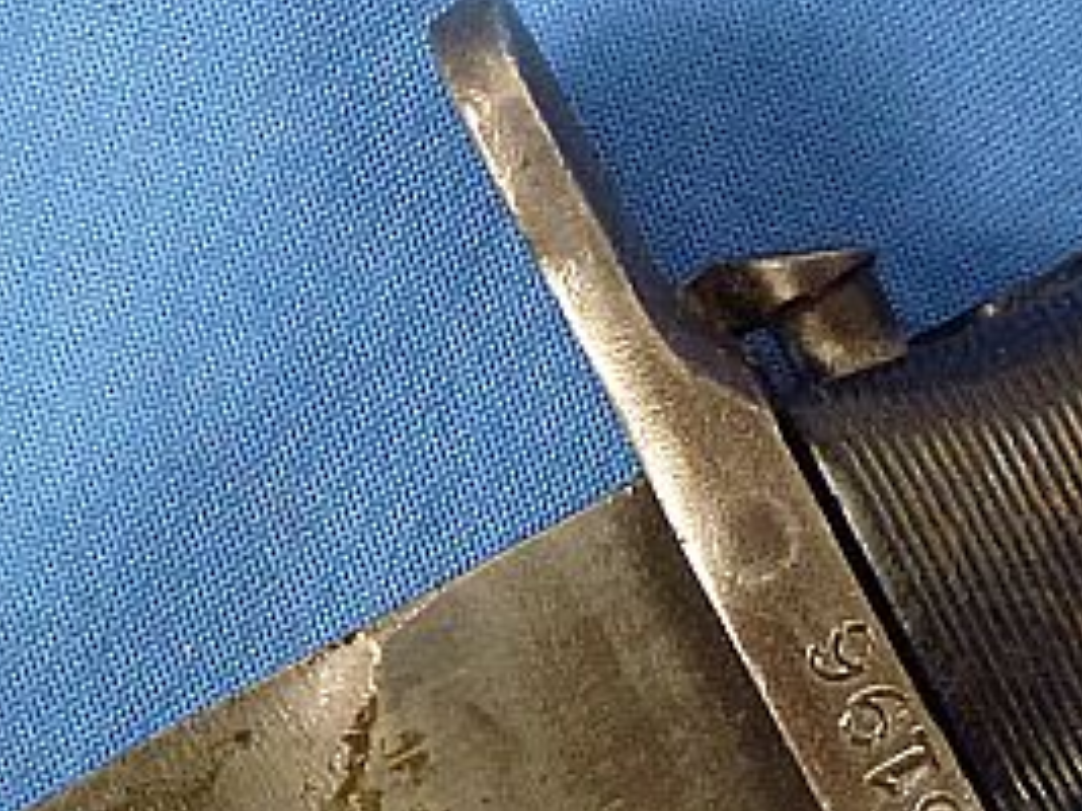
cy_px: 430
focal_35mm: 156
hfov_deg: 12.4
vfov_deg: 9.5
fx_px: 4874
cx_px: 1297
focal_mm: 9.4
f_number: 4.3
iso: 400
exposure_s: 1/60
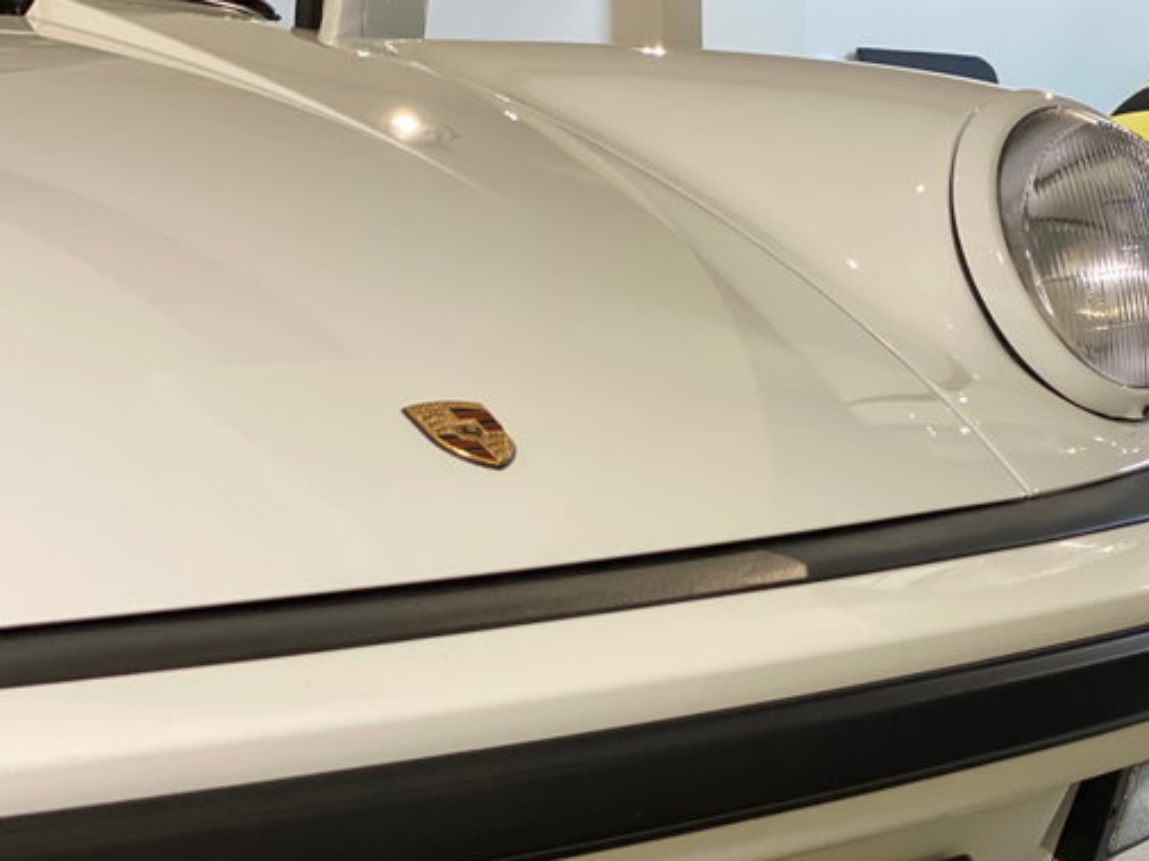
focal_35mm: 79
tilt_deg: -9.4
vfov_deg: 18.5
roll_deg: +0.0
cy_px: 632
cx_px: 817
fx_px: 2621
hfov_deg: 24.5
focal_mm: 6
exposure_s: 1/40
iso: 200
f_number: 2
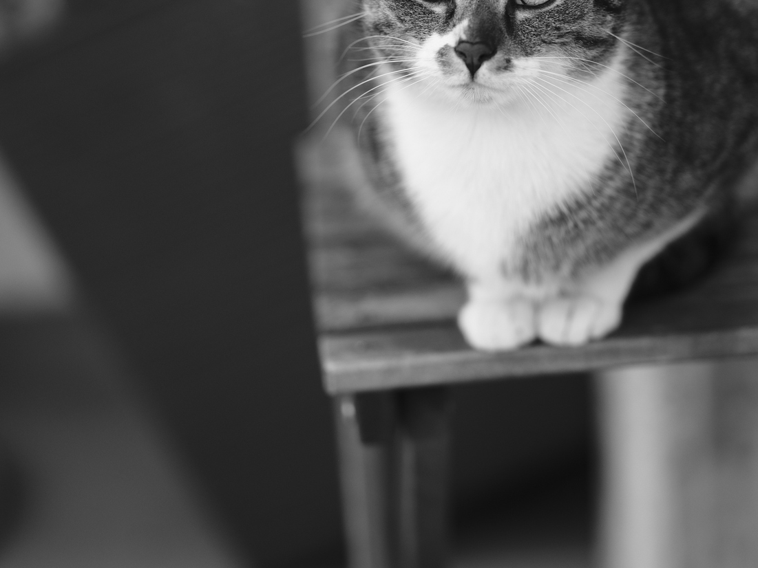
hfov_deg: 12.5
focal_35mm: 158
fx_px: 3460
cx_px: 453
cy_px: 68
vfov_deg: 9.4
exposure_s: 1/420
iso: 400
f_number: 2
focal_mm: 110
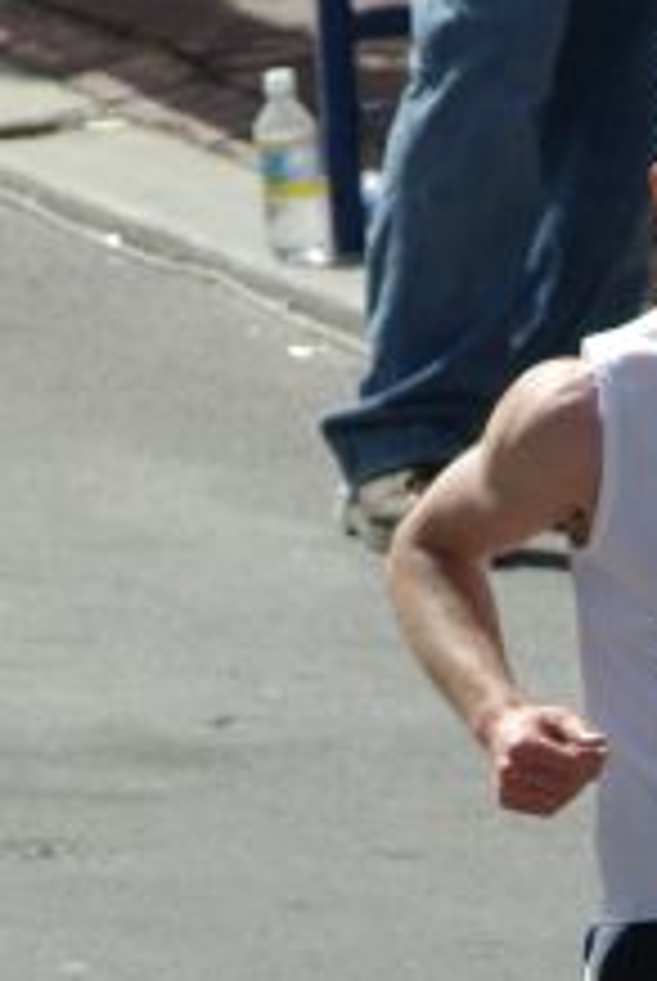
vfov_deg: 1.3
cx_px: 745
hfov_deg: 0.9
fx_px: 43222
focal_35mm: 1584
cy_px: 932
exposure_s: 1/640
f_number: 9
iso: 400
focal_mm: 360
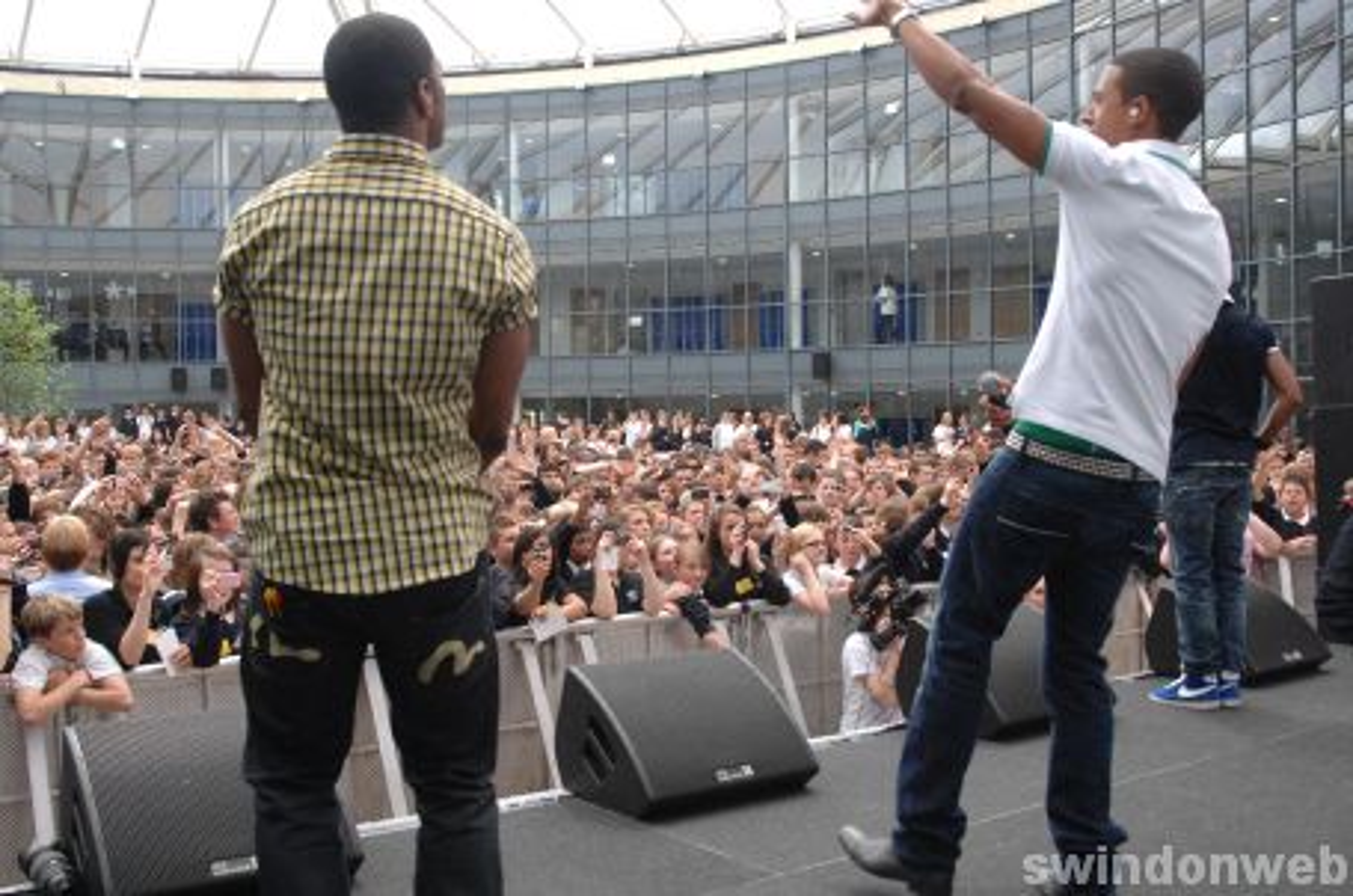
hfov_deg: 53.2
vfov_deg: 36.7
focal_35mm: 36
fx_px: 1350
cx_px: 676
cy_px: 448
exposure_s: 1/400
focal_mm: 24
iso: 800
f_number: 5
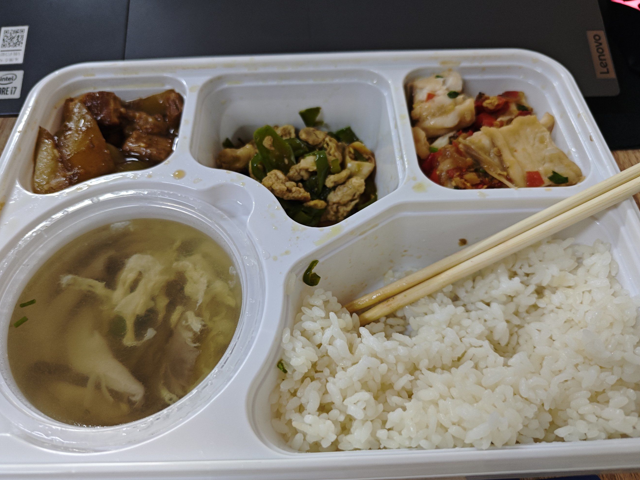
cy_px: 242
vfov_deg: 54.9
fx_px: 462
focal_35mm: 25
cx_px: 308
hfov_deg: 69.4
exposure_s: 1/50
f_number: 1.6
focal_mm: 5.84
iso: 640
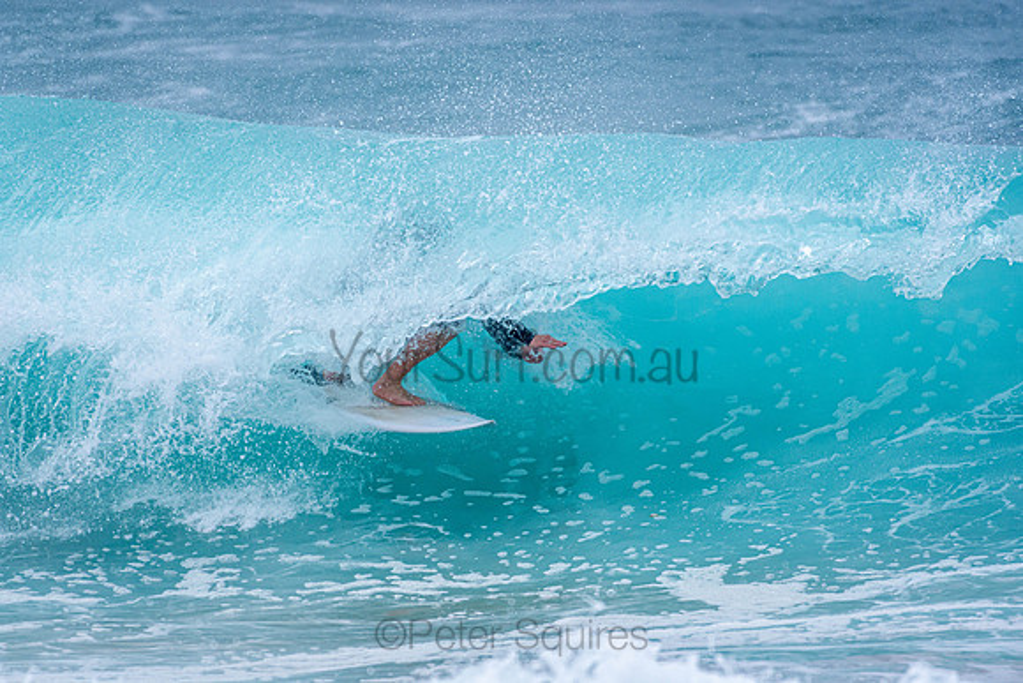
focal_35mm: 750
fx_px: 21316
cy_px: 342
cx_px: 512
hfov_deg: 2.7
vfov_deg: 1.8
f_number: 5.6
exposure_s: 1/2500
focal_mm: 500
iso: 640
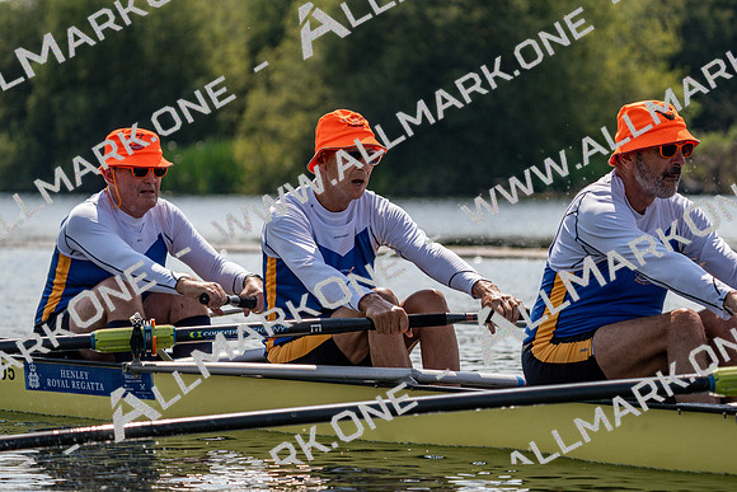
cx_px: 368
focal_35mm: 200
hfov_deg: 10.3
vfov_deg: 6.9
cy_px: 246
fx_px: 4095
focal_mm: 200
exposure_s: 1/1600
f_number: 5.6
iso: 200
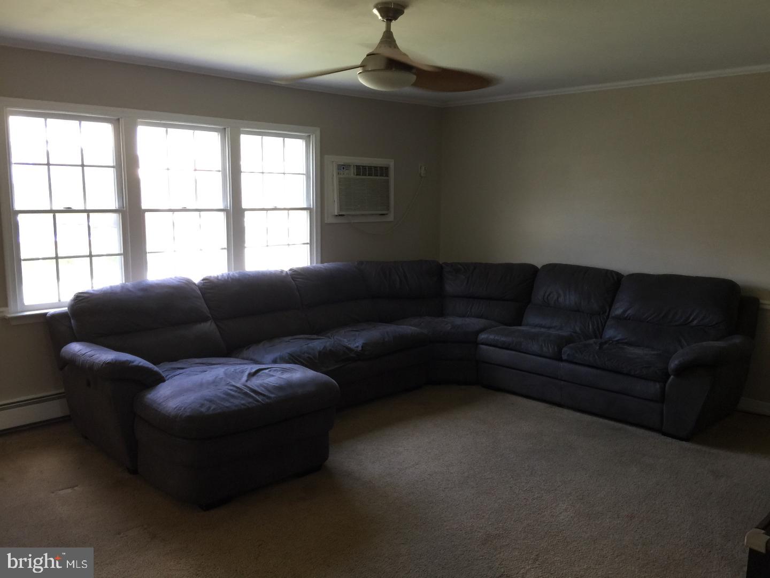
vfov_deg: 48.2
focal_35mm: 29
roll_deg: -2.7
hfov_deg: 61.7
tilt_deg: -9.4
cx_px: 385
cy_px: 289
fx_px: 645
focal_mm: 4.15
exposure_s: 1/15
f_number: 2.2
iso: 32
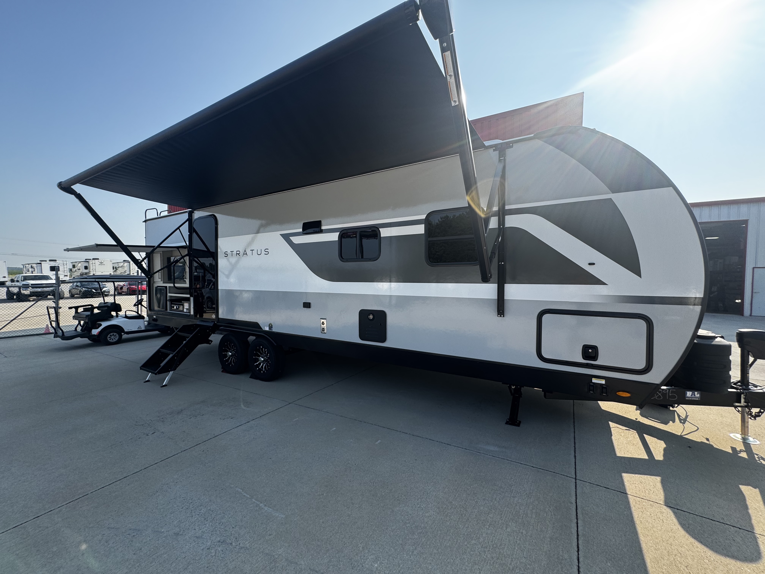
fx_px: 309
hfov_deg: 102.1
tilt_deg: -1.4
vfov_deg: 85.7
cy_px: 287
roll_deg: -1.4
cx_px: 382
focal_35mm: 14
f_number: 2.2
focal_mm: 2.22
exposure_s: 1/631
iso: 40
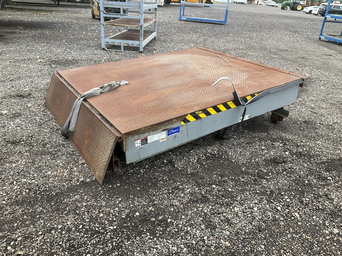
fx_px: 287
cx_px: 171
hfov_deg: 61.6
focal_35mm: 29
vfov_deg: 48.3
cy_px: 128
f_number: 1.8
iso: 25
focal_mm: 3
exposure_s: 1/287
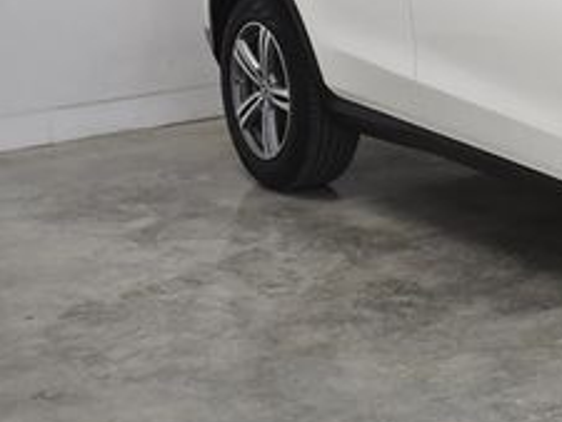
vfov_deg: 15.6
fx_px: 1511
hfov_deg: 19.0
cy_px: -6
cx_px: 797
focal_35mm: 93
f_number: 4
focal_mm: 23
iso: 1250
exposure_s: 1/1600
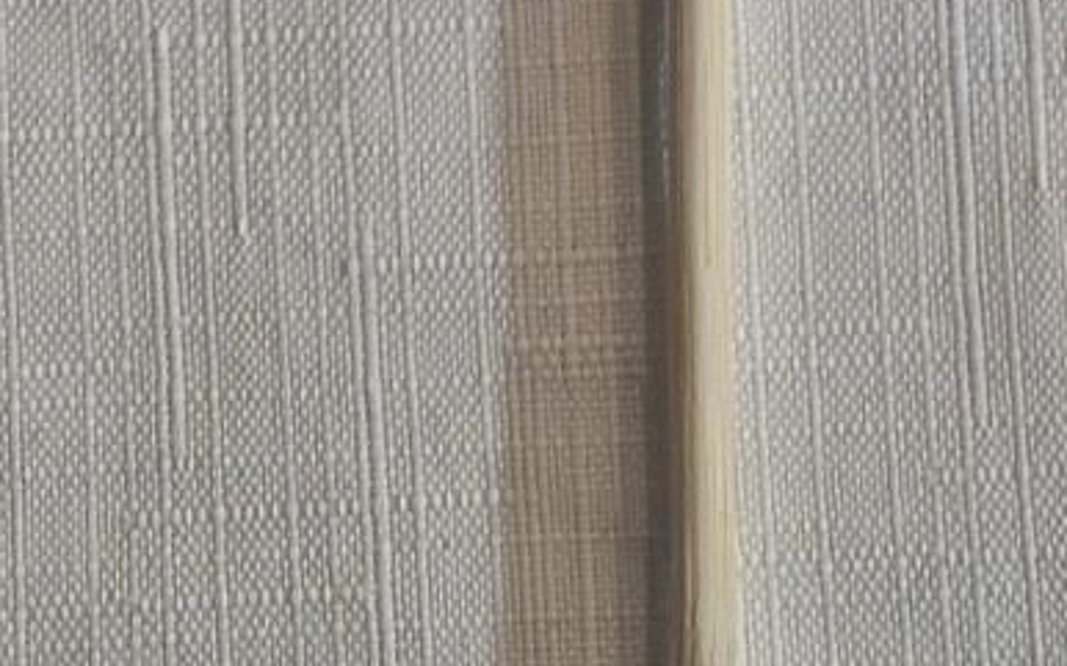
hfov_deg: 21.4
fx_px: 2645
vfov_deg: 10.6
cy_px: -1257
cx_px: 1222
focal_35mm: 91
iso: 200
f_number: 1.8
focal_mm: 5.54
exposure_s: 1/100
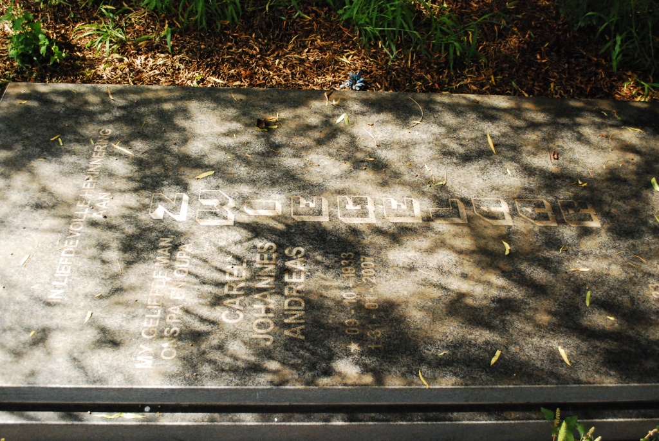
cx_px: 330
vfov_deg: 37.0
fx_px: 660
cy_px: 220
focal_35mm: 36
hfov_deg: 53.1
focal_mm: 24
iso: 1600
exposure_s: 1/3200
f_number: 4.2
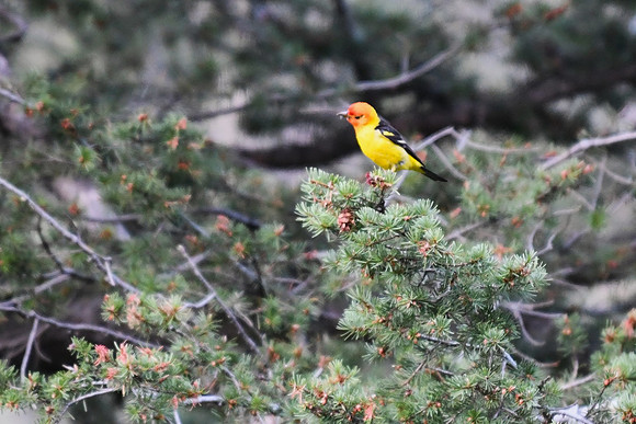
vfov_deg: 6.9
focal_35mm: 200
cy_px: 212
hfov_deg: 10.3
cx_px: 318
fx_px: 3534
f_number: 2.8
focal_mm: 200
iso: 1600
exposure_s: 1/400
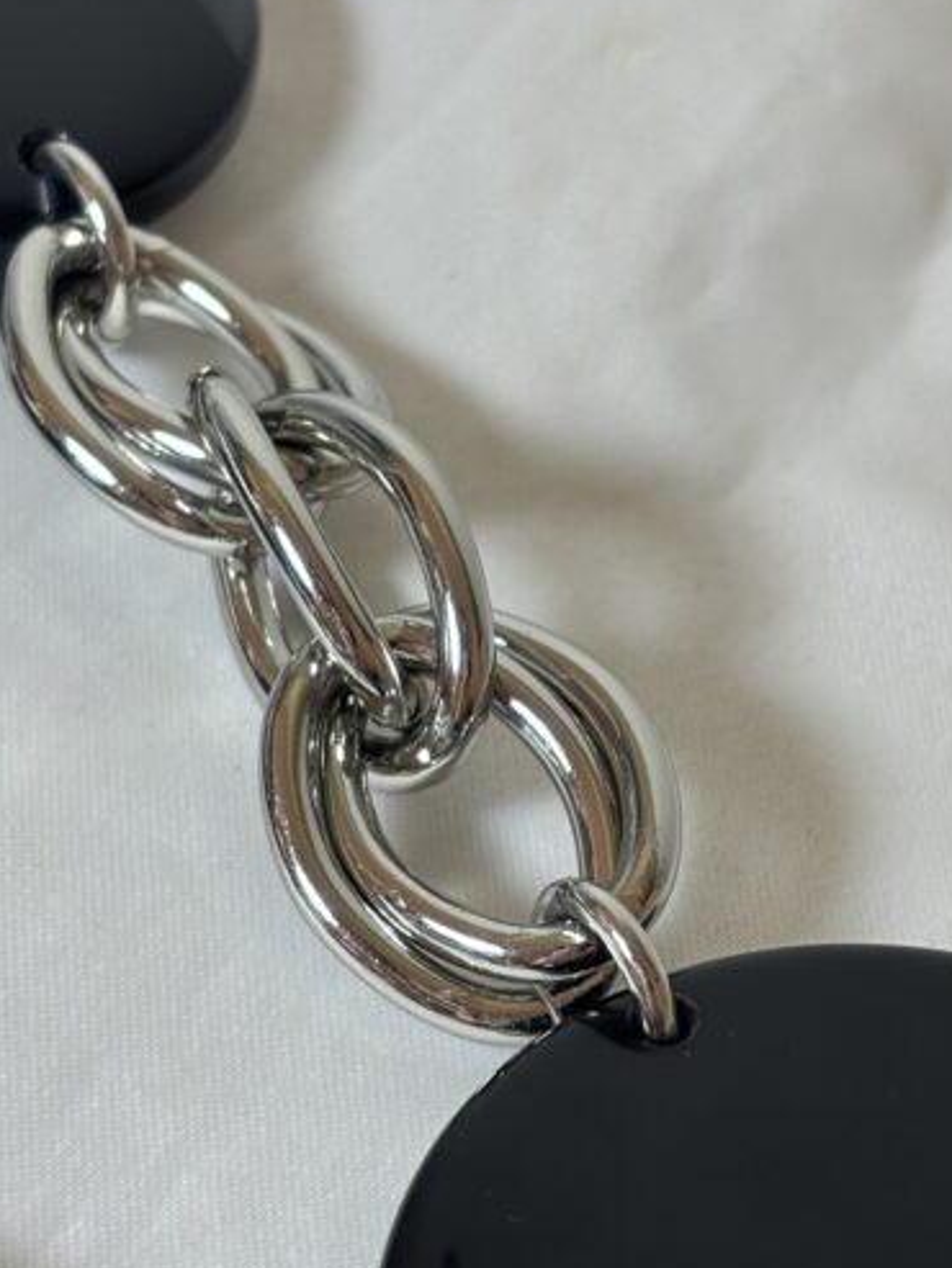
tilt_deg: -51.1
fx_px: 3959
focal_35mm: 108
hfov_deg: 13.7
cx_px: 409
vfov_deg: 18.1
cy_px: 872
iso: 32
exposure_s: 1/100
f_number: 1.6
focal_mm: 5.96
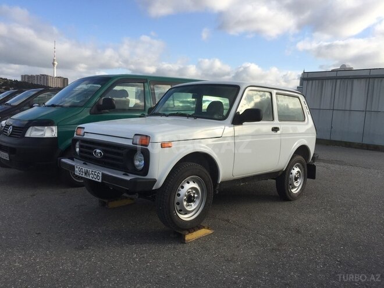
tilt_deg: -8.0
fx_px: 322
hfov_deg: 61.7
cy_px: 144
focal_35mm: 29
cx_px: 192
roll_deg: -2.1
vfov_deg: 48.2
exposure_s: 1/1236
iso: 32
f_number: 2.2
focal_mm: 4.15
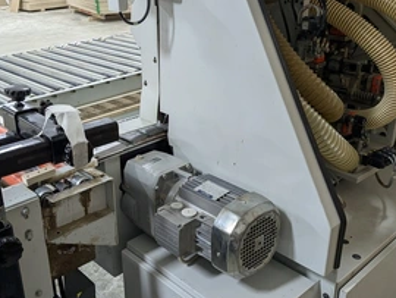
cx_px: 158
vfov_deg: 36.0
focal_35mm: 40
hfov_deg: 46.5
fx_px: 458
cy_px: 138
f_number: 1.73
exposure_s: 1/120
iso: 282
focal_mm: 4.38
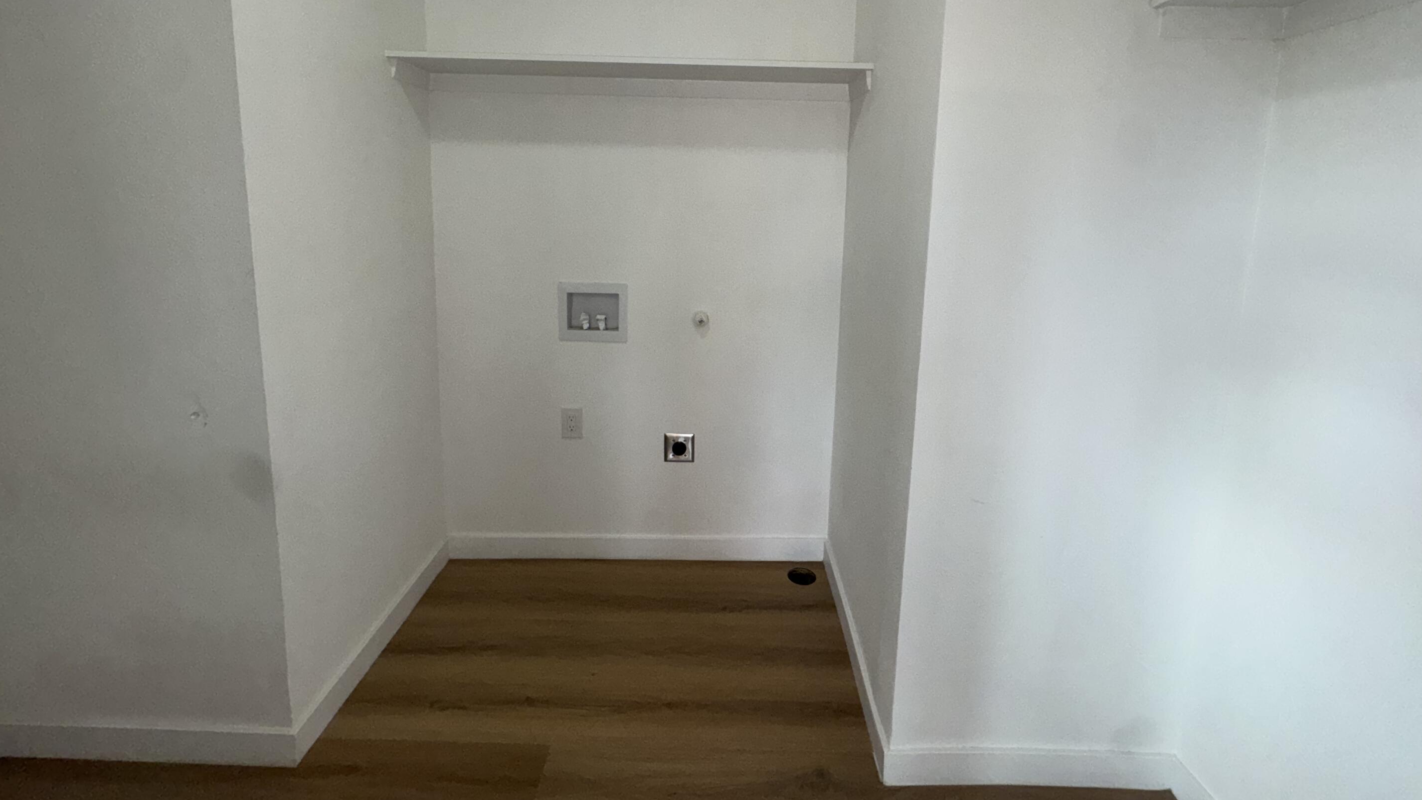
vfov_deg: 65.8
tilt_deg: -7.9
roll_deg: -1.2
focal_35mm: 16
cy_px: 285
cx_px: 711
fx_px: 603
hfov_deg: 99.4
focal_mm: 2.22
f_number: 2.2
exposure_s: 1/120
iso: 125
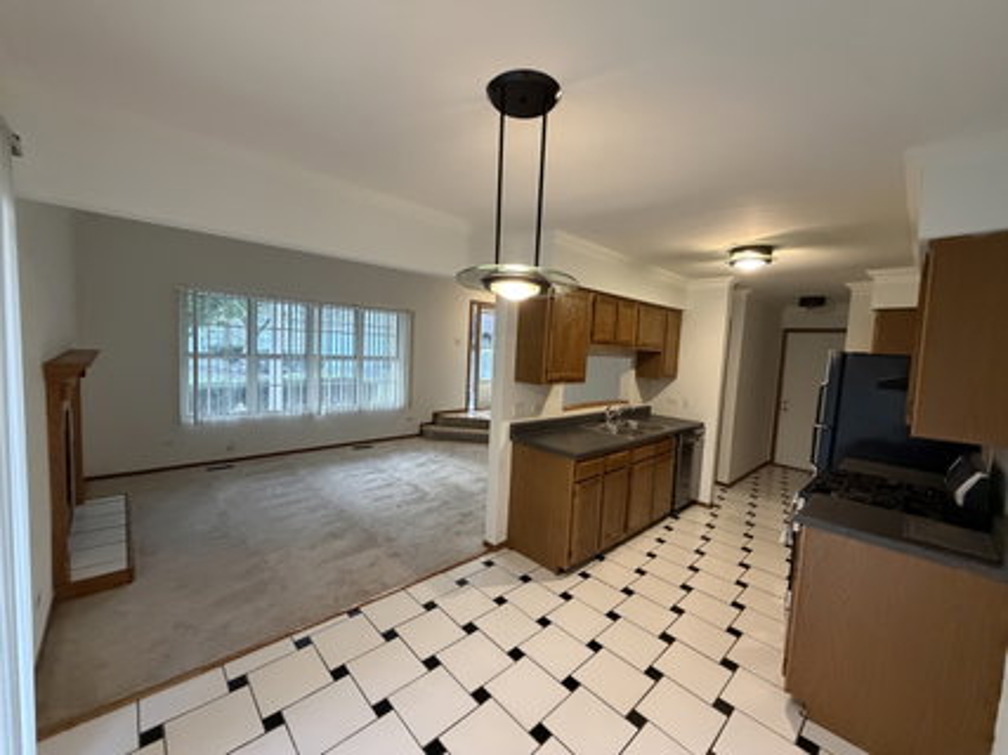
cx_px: 504
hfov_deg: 102.1
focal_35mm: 14
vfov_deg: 85.6
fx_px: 408
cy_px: 378
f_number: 2.2
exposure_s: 1/60
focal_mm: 2.22
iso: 640
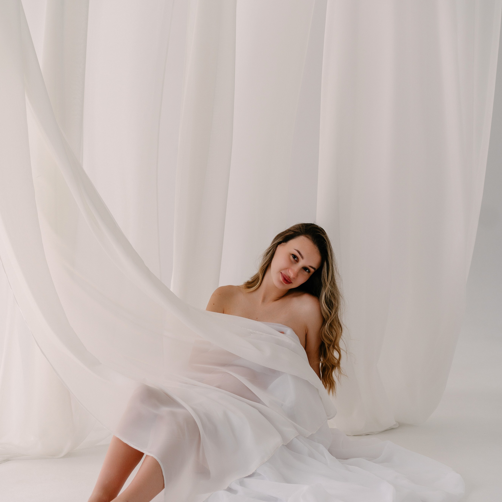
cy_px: 246
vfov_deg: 24.0
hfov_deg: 24.0
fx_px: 1181
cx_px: 252
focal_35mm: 72
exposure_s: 1/800
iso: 250
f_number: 3.2
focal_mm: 55
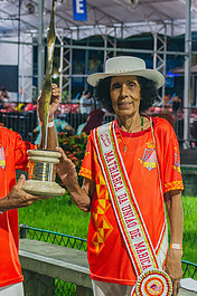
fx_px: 979
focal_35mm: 119
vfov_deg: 17.2
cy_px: 113
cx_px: 69
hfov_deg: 11.5
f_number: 5.6
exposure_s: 1/125
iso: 1000
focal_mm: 70
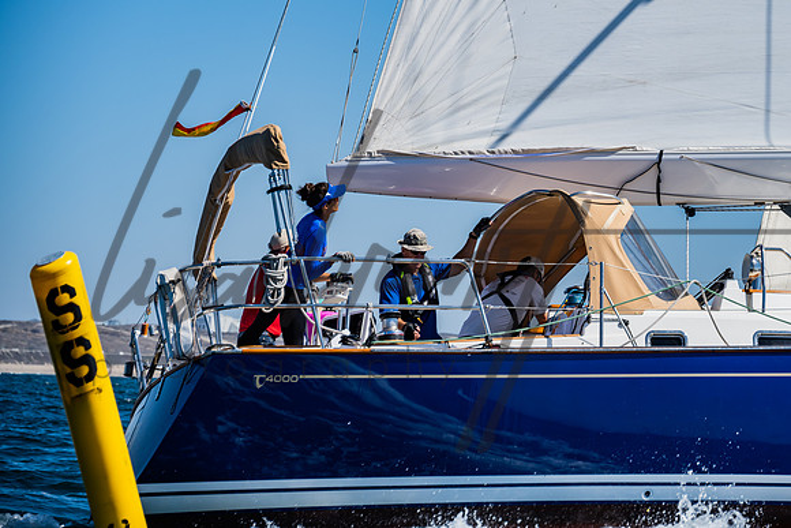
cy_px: 223
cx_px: 457
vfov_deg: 8.5
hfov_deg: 12.7
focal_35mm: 162
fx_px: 3552
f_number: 6.3
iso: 160
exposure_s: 1/1250
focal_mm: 140
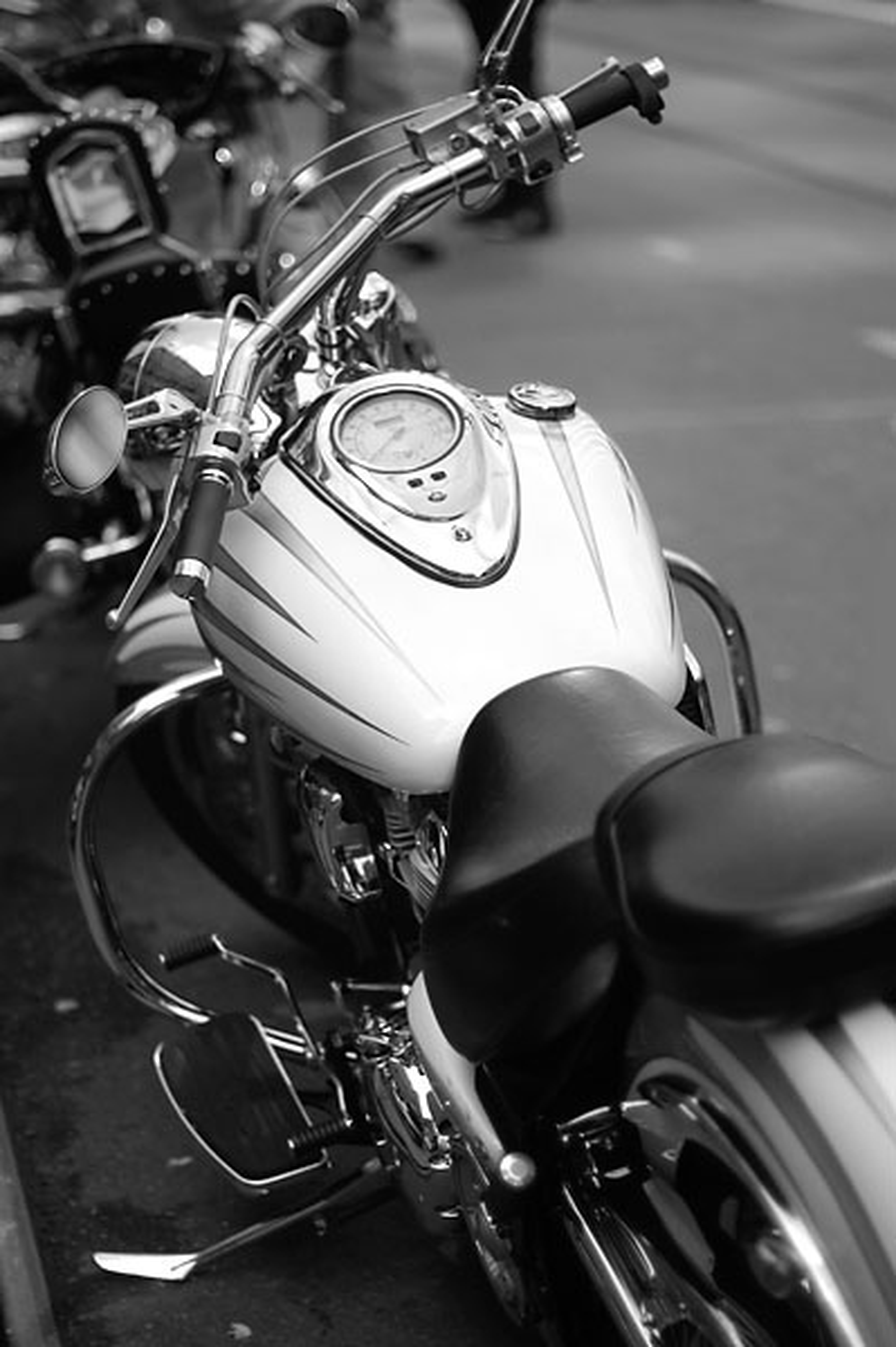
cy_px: 674
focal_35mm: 75
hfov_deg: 18.2
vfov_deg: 27.0
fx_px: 2805
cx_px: 448
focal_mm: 50
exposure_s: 1/2500
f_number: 1.4
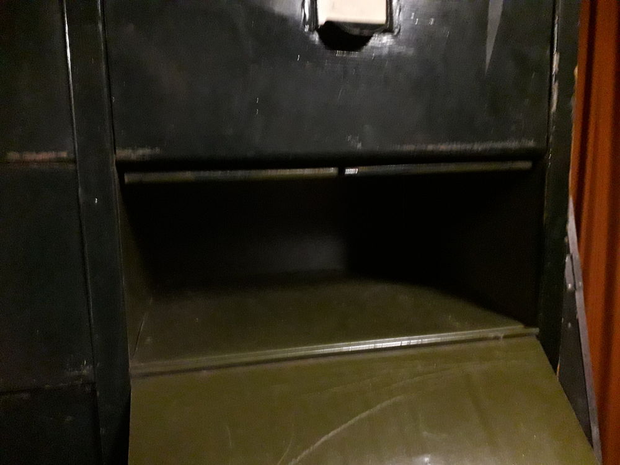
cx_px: 310
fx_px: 484
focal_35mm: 27
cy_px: 232
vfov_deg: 51.4
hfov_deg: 65.3
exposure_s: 1/10
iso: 800
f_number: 1.9
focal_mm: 3.6
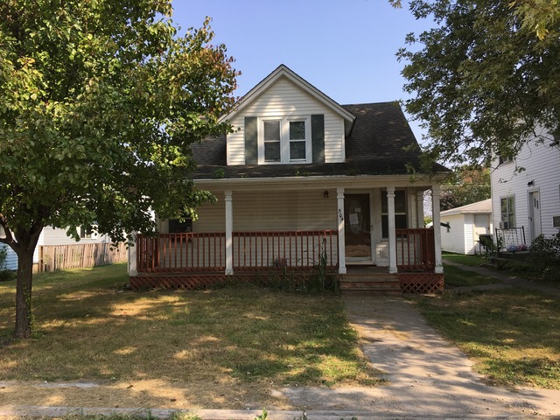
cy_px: 210
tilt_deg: +4.0
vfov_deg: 48.2
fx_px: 469
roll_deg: +0.4
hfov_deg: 61.7
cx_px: 280
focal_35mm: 29
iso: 25
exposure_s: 1/680
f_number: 2.2
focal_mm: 4.15
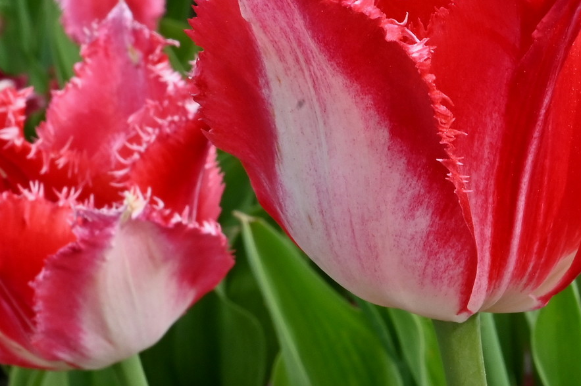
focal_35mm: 100
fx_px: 1612
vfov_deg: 13.4
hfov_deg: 20.4
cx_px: 189
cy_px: -29
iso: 640
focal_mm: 46
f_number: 22
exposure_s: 1/60
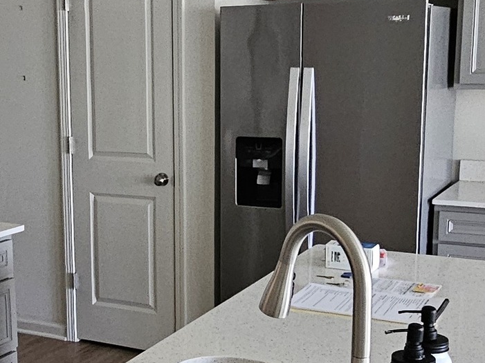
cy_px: 193
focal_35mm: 57
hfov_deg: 33.0
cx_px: 111
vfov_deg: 25.6
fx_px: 798
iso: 500
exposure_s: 1/30
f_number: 2.2
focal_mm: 2.2
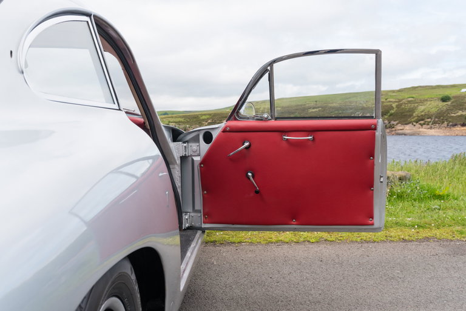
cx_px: 233
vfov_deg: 37.9
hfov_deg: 54.4
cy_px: 156
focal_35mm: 35
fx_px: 453
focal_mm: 35
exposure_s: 1/125
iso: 400
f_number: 9
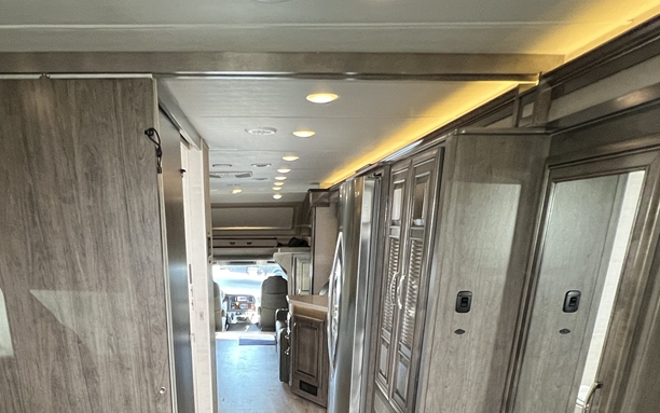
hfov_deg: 67.5
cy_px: 427
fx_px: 486
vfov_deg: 39.7
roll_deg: -0.8
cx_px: 255
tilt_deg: -23.6
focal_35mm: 27
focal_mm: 1.57
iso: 250
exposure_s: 1/60
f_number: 1.8
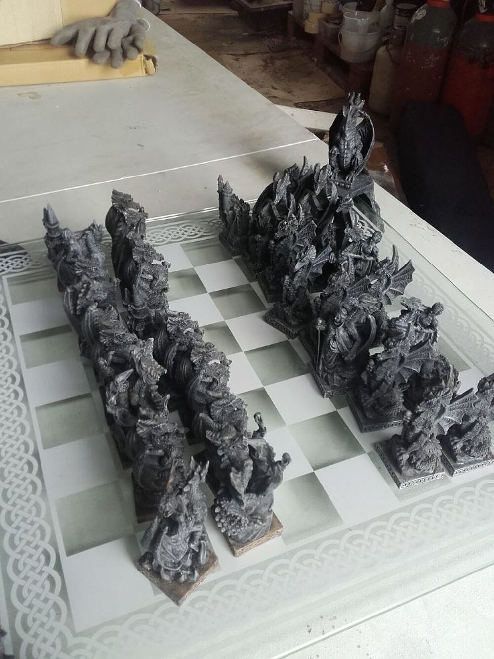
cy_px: 330
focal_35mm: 31
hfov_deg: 45.4
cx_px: 247
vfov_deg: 58.3
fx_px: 590
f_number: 2.2
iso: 80
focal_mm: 3.31
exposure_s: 1/100
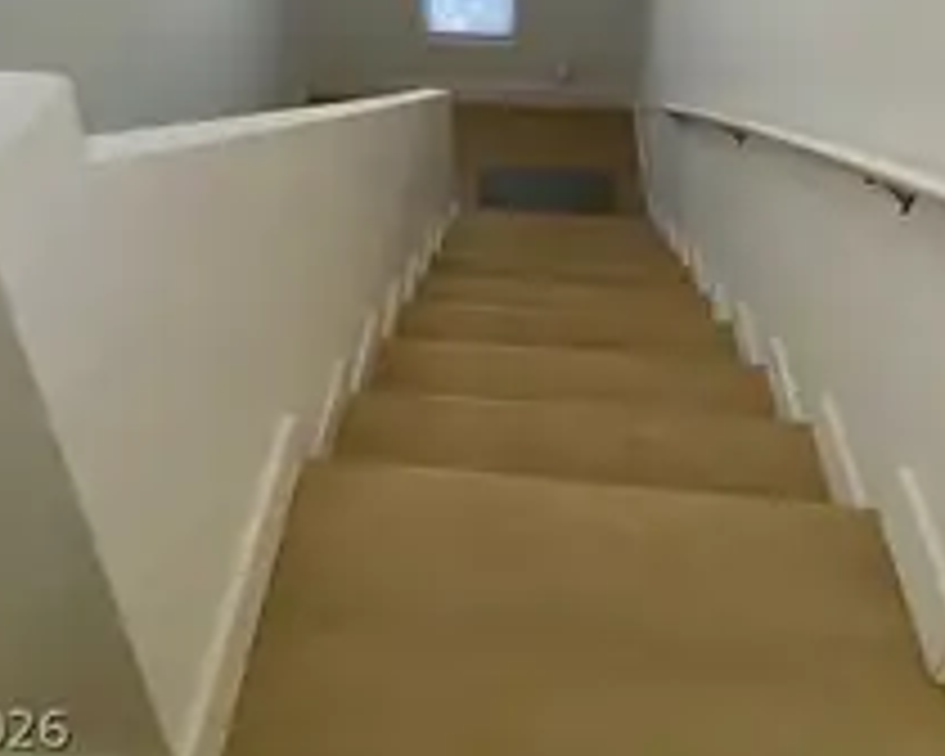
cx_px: 490
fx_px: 727
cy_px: -130
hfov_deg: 66.0
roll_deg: +0.5
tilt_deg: -20.9
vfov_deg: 40.5
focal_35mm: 26
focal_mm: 2.22
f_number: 2.2
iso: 20
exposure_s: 1/122
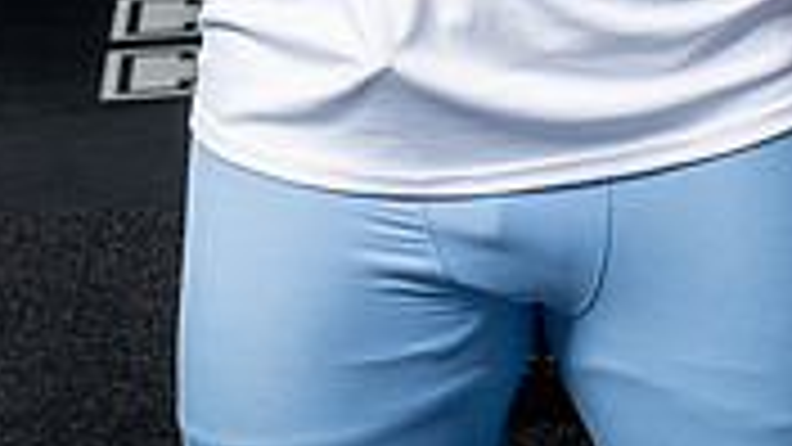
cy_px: -505
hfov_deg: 11.5
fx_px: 3927
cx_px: 500
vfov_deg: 6.3
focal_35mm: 187
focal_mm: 70
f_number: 9
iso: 640
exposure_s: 1/250
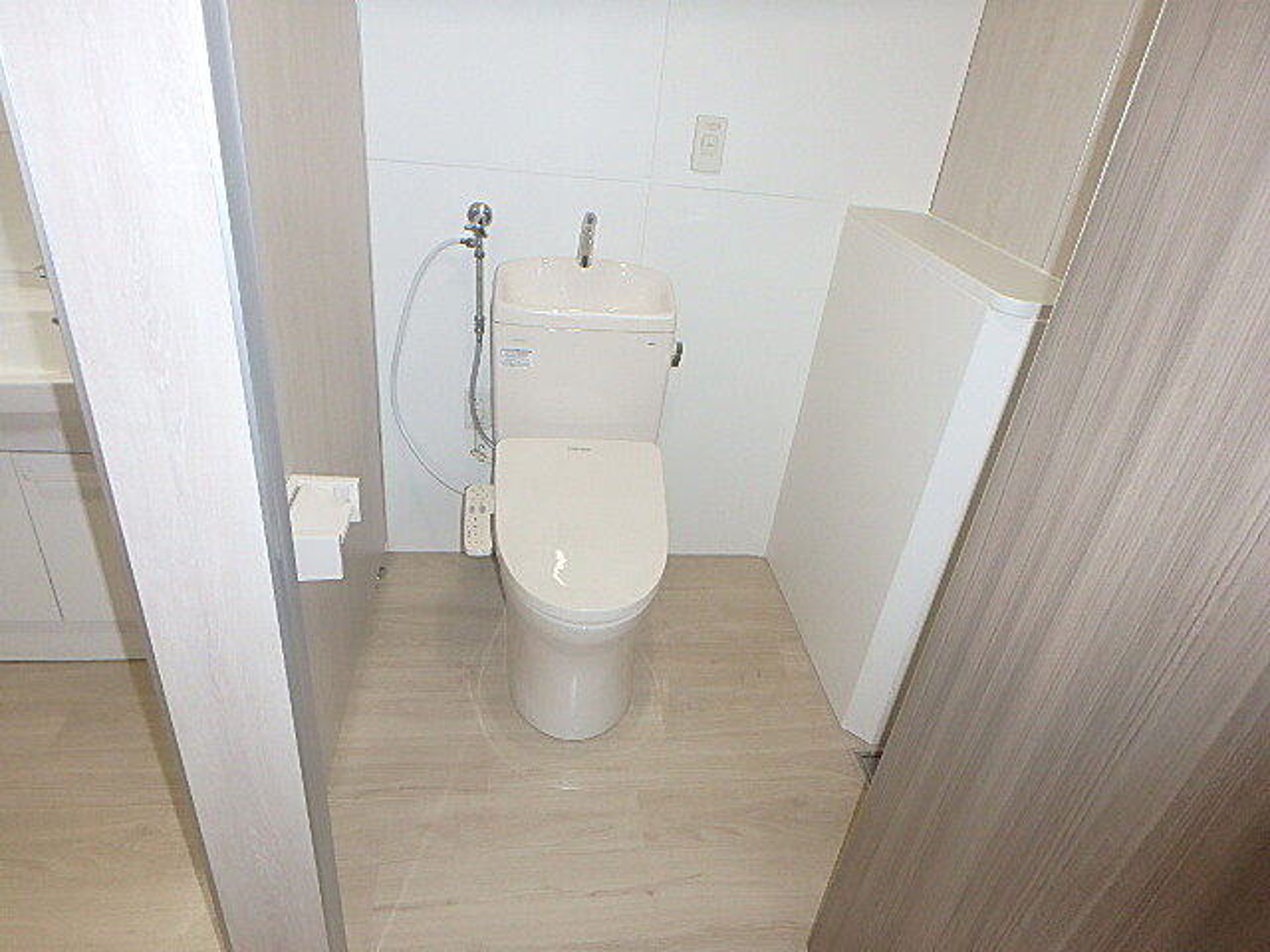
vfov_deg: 63.4
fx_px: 770
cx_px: 635
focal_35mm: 21
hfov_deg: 79.0
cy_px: 476
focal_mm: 3.7
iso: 400
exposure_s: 1/30
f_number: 3.5
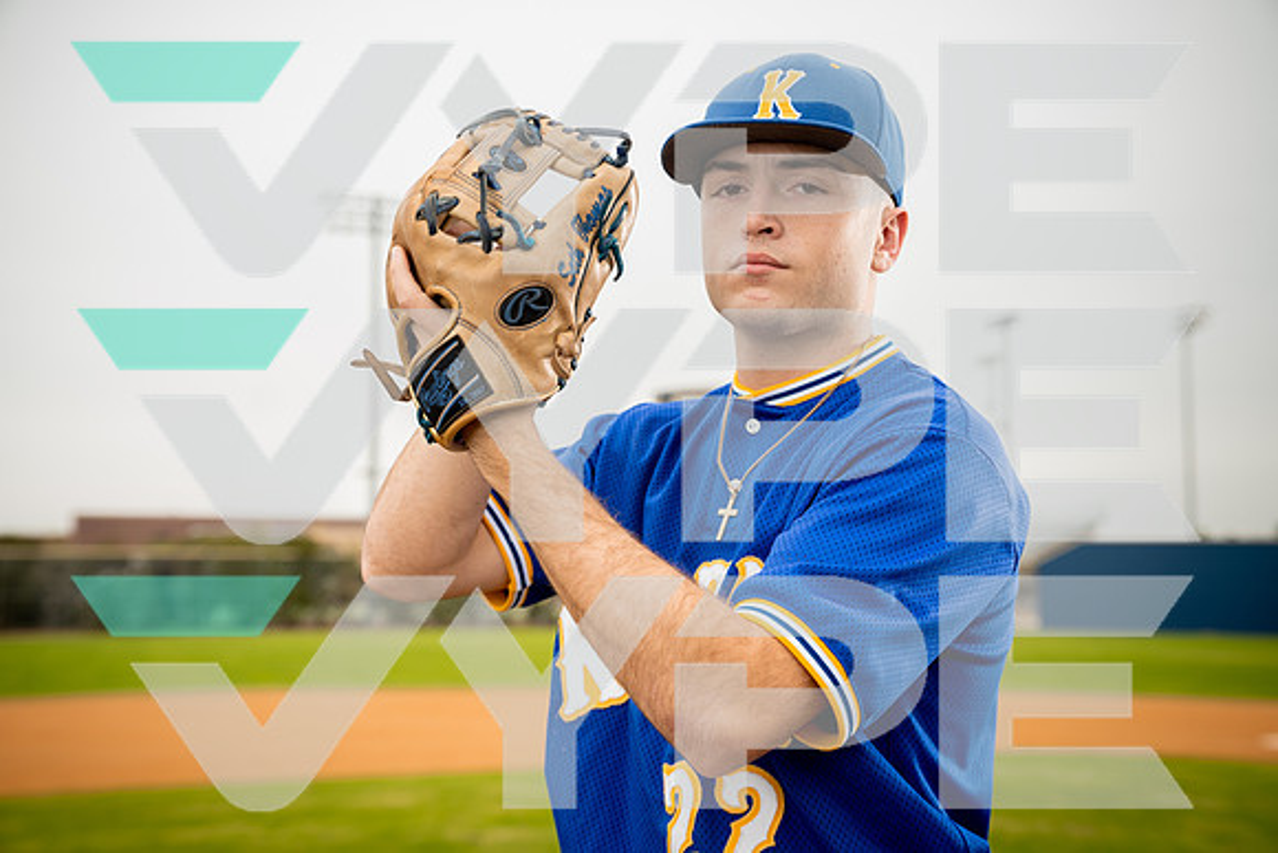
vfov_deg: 28.1
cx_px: 639
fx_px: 1704
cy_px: 426
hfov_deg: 41.1
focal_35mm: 48
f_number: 4
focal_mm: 48
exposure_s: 1/250
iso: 200
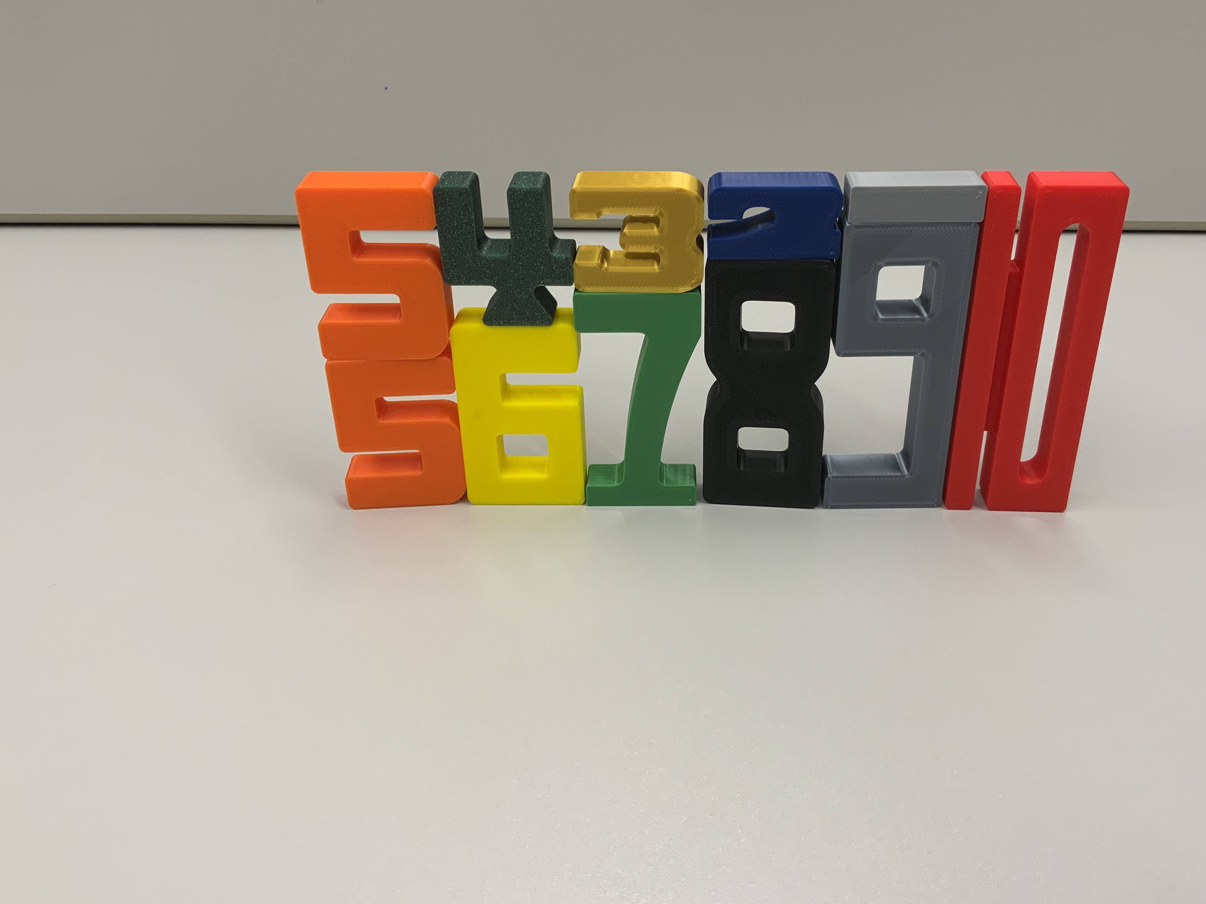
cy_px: 407
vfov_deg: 42.9
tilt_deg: -30.7
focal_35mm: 33
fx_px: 1150
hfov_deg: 55.2
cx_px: 677
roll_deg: -0.9
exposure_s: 1/50
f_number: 1.8
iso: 40
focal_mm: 3
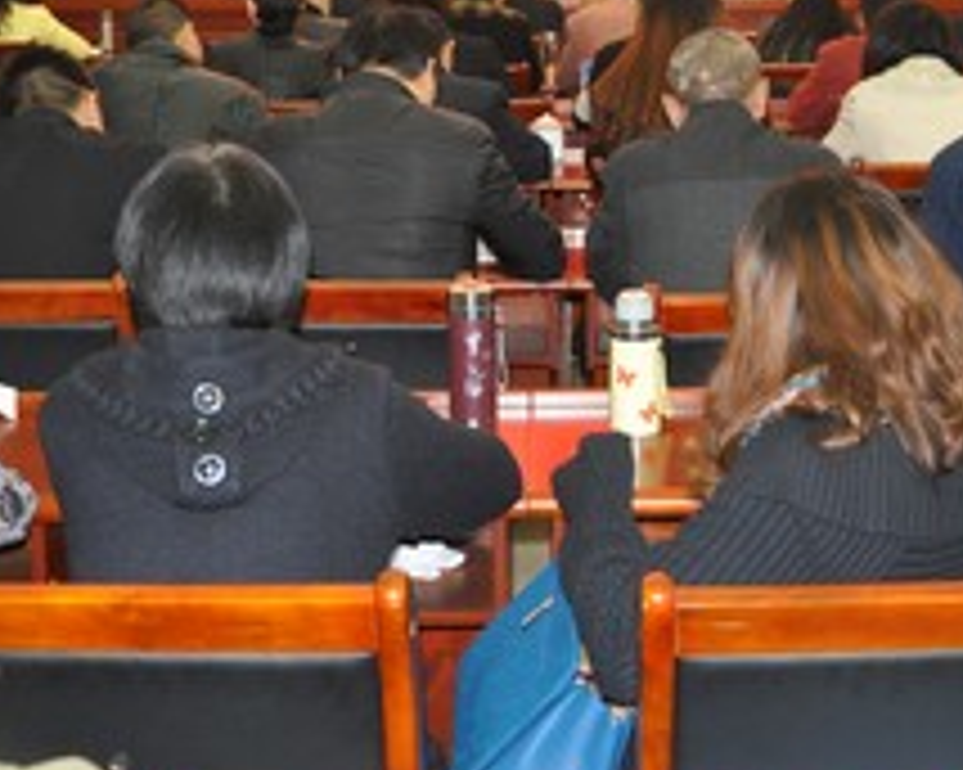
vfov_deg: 21.6
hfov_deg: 27.4
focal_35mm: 69
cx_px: 616
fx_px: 1968
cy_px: 72
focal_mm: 21
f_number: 3.8
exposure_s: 1/60
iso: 800
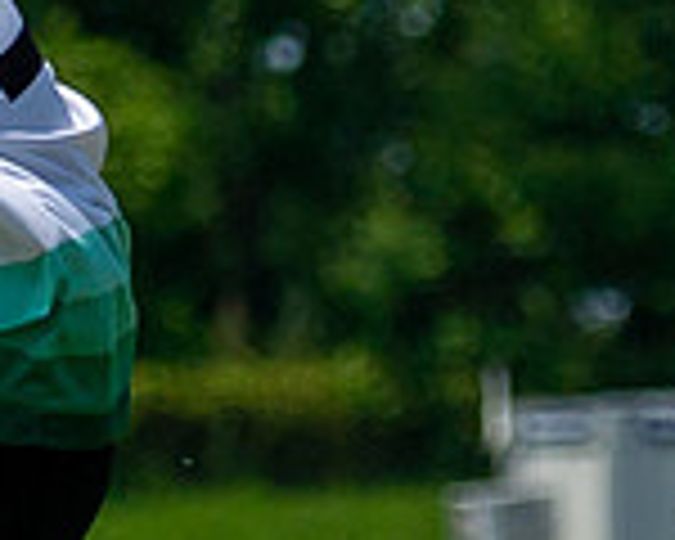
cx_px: -138
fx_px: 20697
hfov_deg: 1.9
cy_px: 238
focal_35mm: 1036
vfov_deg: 1.5
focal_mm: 125
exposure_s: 1/5000
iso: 320
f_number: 4
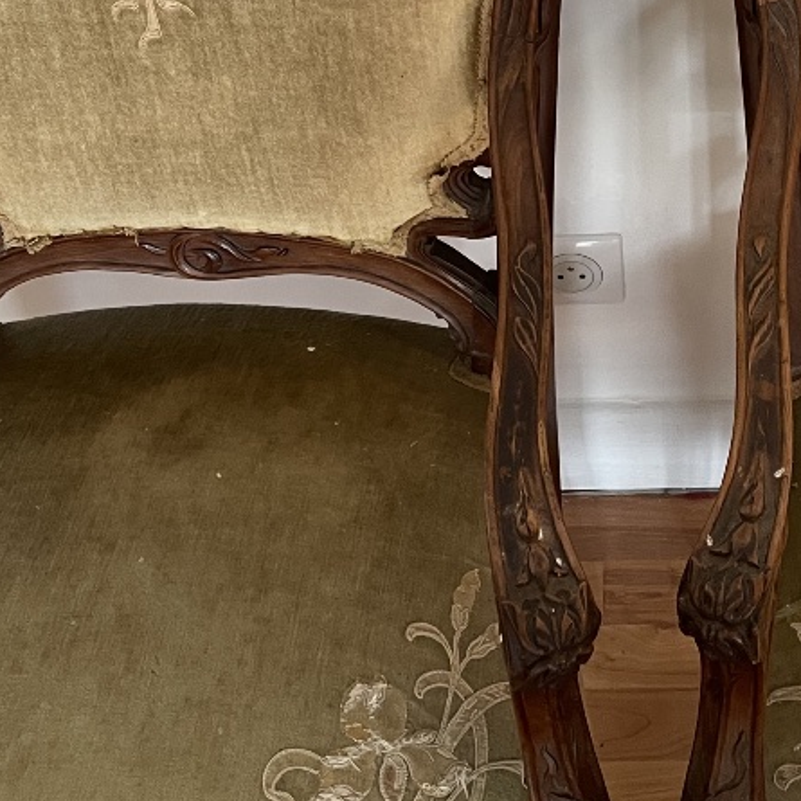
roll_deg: +1.9
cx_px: 628
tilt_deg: -41.5
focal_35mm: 62
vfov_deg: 26.9
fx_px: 1623
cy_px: 104
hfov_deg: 27.2
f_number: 1.6
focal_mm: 4.2
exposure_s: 1/50
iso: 200
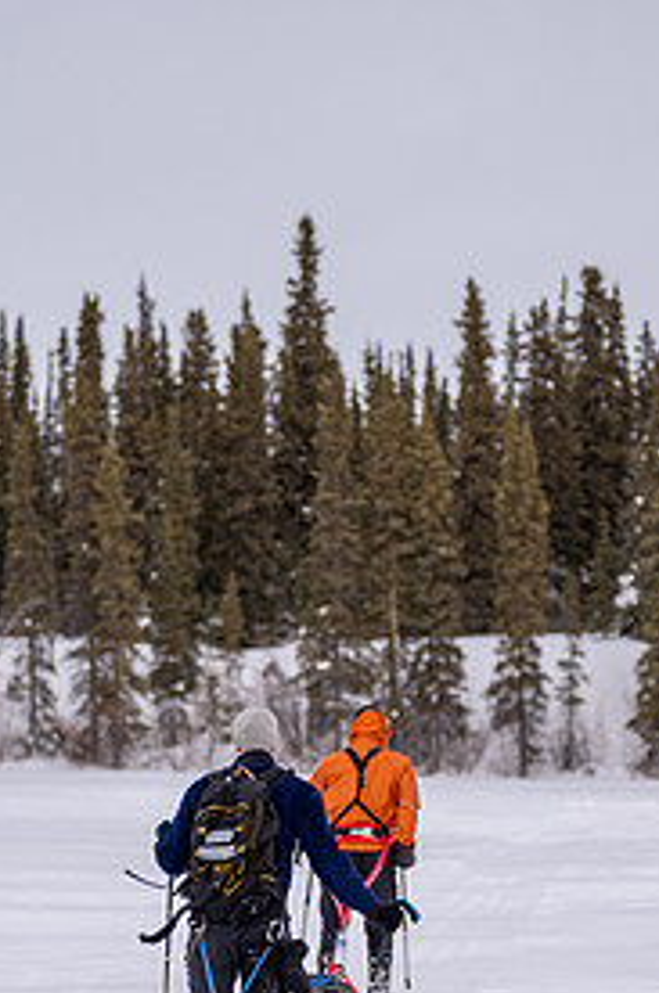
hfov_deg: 8.8
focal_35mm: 155
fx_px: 4272
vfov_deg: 13.2
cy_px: 687
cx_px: 272
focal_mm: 95
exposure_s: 1/500
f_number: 2.8
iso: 100
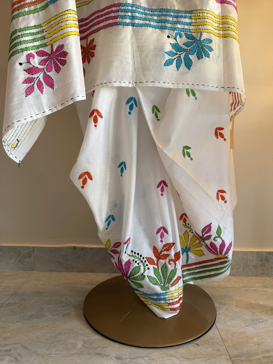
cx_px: 136
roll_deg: -0.4
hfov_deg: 56.8
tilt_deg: -5.7
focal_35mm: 24
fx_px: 252
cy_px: 182
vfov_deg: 71.6
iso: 100
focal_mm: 6.76
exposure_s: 1/50
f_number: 1.78
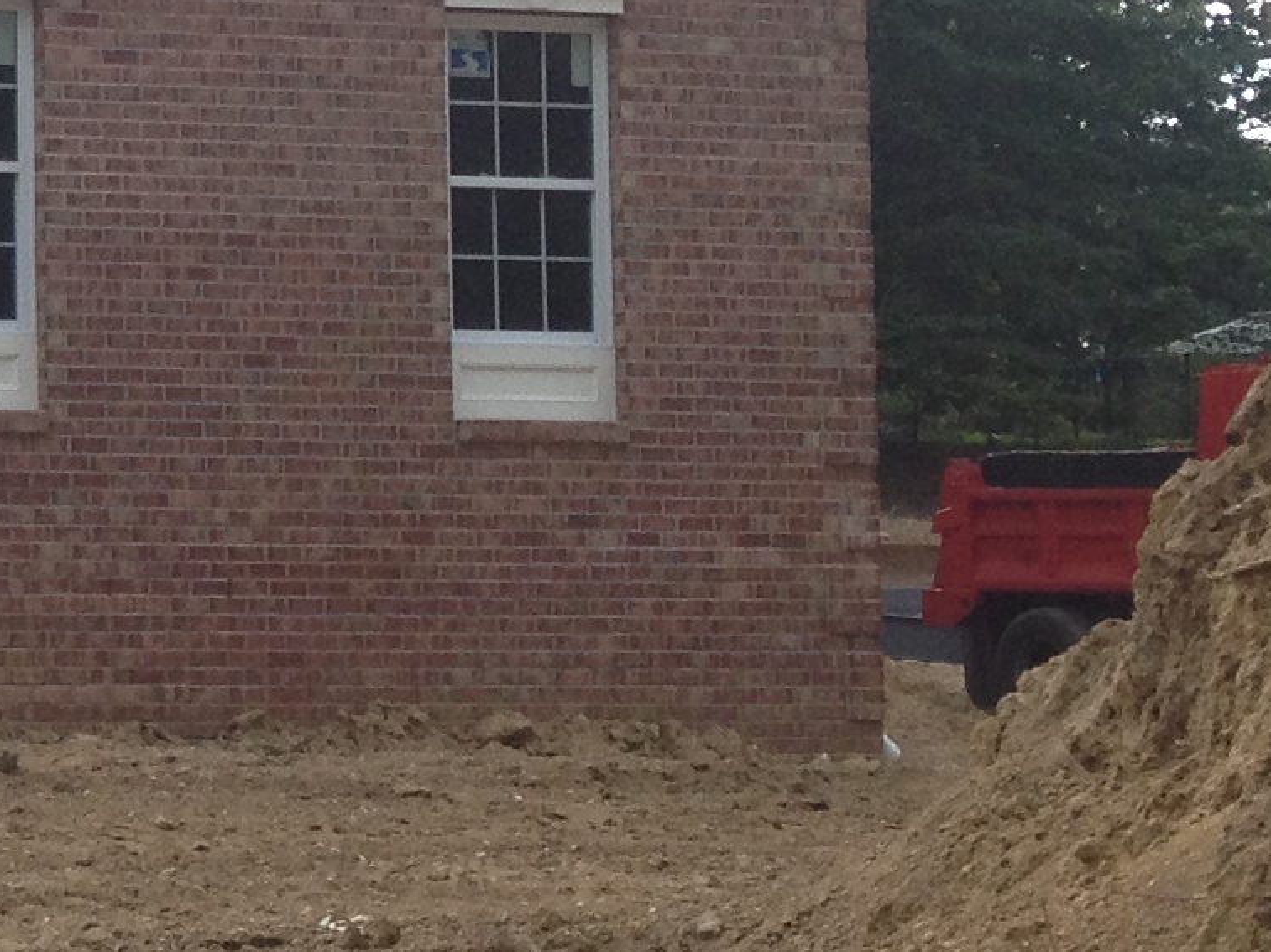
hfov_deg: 12.1
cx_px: -977
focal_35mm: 151
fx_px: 5542
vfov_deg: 9.8
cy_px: 265
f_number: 2.4
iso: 50
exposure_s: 1/606
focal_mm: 4.28
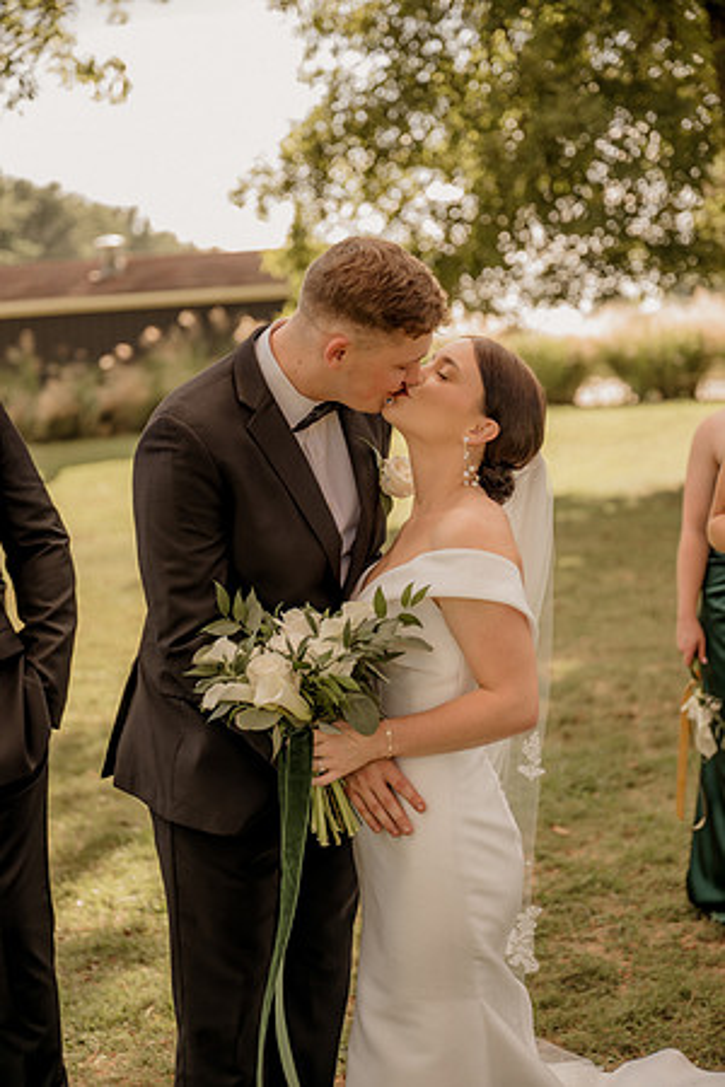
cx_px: 362
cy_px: 544
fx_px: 2024
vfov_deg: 30.1
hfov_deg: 20.3
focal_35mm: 67
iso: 250
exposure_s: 1/640
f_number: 2.8
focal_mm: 67
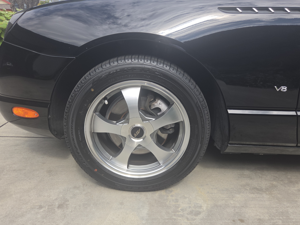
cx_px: 151
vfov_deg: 54.9
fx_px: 217
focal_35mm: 25
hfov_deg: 69.4
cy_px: 112
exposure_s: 1/538
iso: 25
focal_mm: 5.4
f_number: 1.8
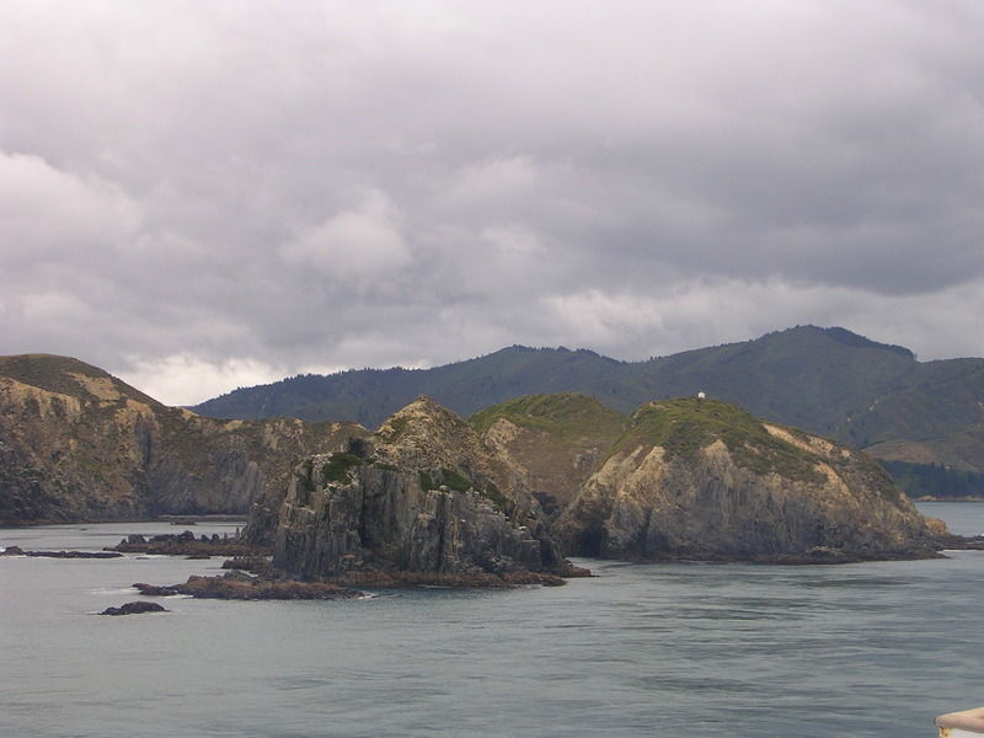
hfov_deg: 29.0
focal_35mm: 67
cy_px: 369
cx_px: 492
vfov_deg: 21.9
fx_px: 1905
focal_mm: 10.2
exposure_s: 1/374
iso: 50
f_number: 3.6
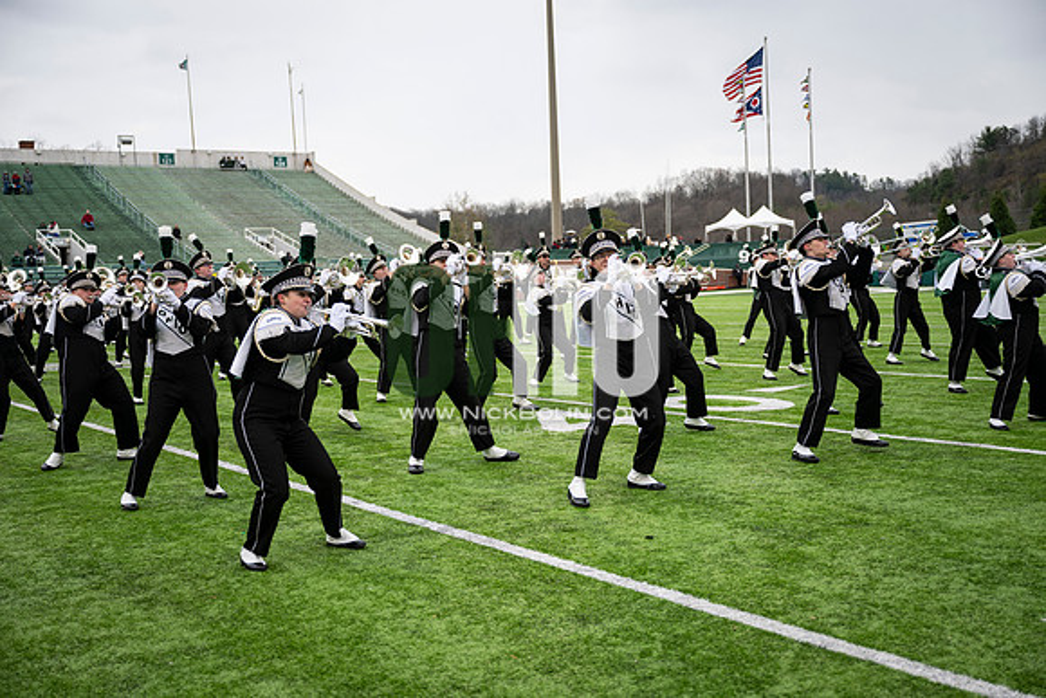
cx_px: 523
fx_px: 1221
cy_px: 349
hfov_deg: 46.4
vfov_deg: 31.9
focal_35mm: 42
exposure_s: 1/500
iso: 100
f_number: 2.8
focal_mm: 42
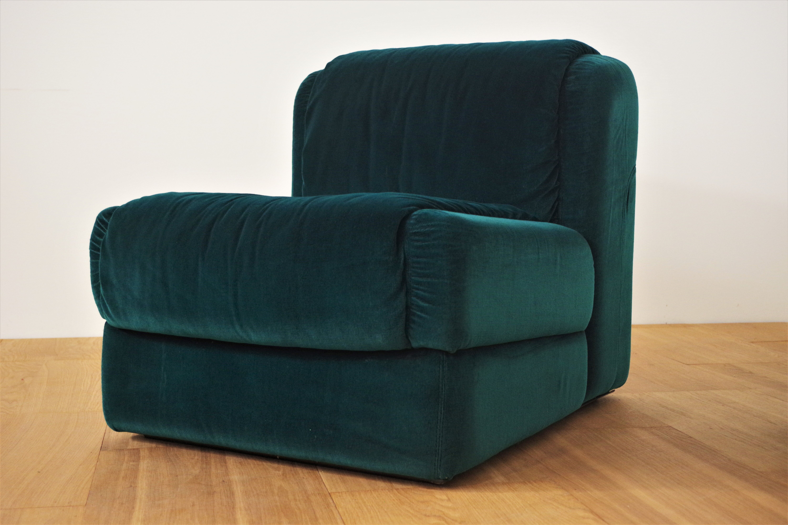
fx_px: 1072
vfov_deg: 27.5
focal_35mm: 49
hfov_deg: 40.3
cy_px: 262
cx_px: 394
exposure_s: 1/60
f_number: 4
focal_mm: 32.5
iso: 800
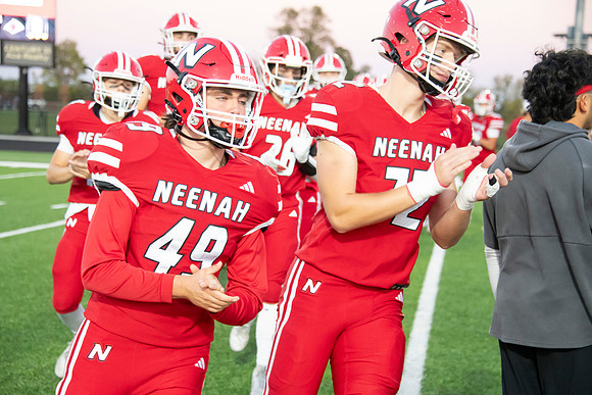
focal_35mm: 92
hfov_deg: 22.1
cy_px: 198
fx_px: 1513
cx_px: 296
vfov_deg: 14.9
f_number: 5.6
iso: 8000
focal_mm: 92
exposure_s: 1/500
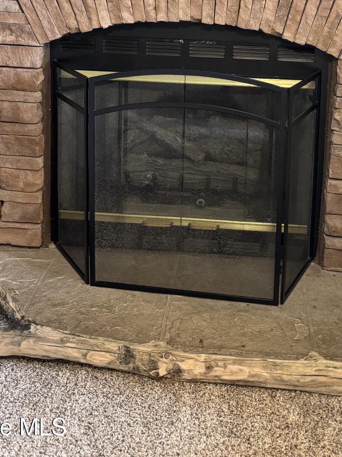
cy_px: 46
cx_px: 202
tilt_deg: -11.1
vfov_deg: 39.8
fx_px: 580
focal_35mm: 44
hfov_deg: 32.8
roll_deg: -0.8
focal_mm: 6.76
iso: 640
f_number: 1.78
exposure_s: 1/40
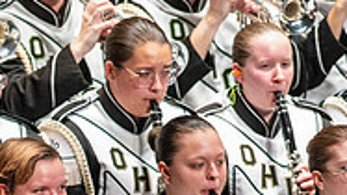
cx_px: -95
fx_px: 8967
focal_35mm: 975
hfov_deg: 2.2
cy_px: 351
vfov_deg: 1.2
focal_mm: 300
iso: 5000
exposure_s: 1/400
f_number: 5.6
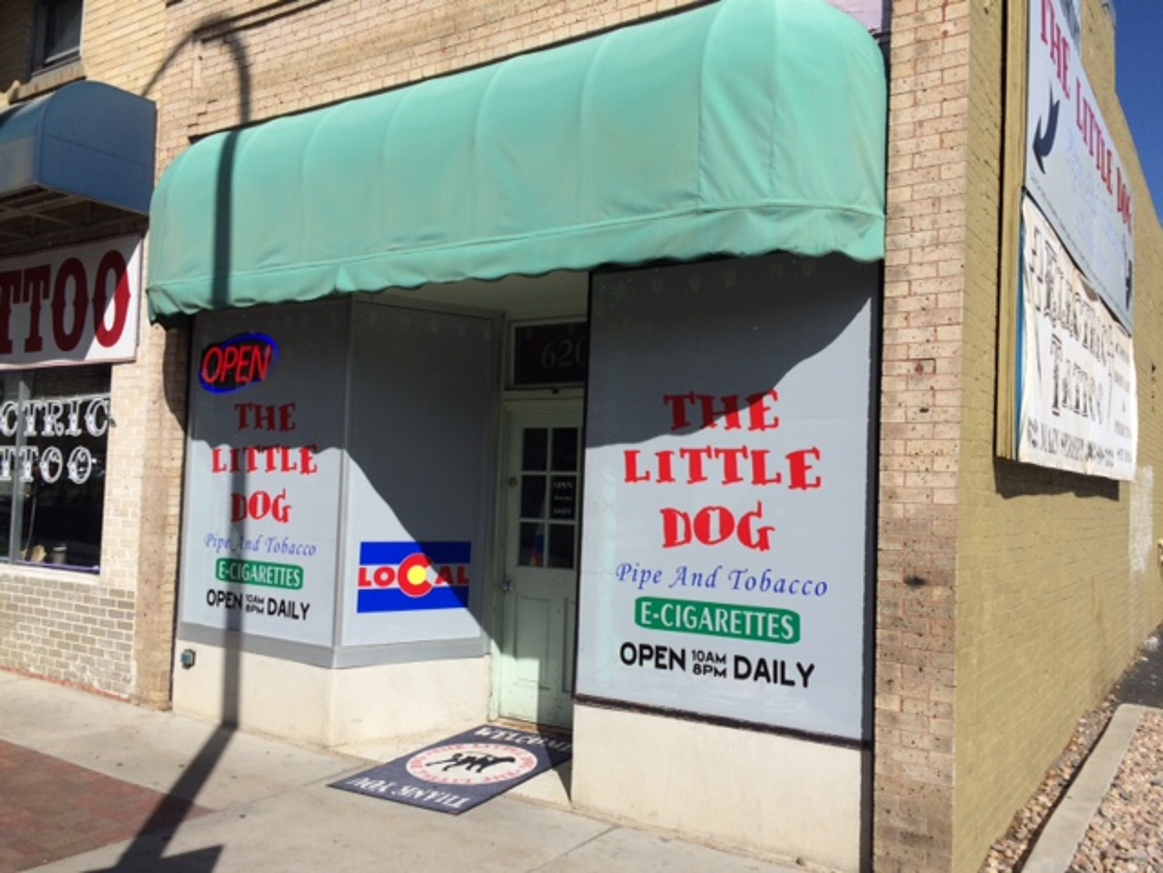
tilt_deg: +2.7
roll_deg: -1.0
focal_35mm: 29
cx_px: 582
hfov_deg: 61.7
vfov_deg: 48.2
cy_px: 436
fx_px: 974
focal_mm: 4.15
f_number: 2.2
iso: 32
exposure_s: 1/3731
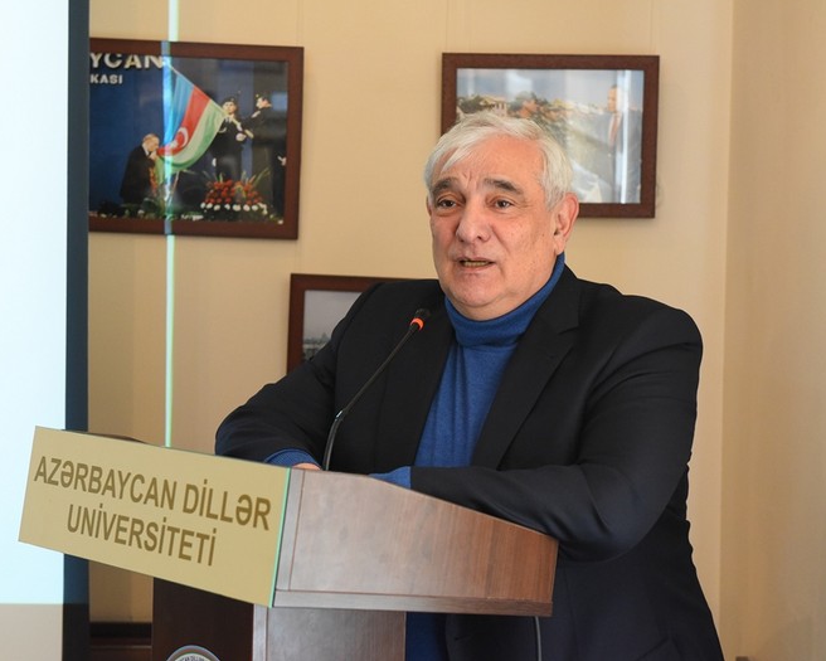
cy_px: 326
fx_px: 1736
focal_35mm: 71
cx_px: 416
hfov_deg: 26.8
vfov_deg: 21.6
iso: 4000
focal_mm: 62
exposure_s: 1/125
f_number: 5.6
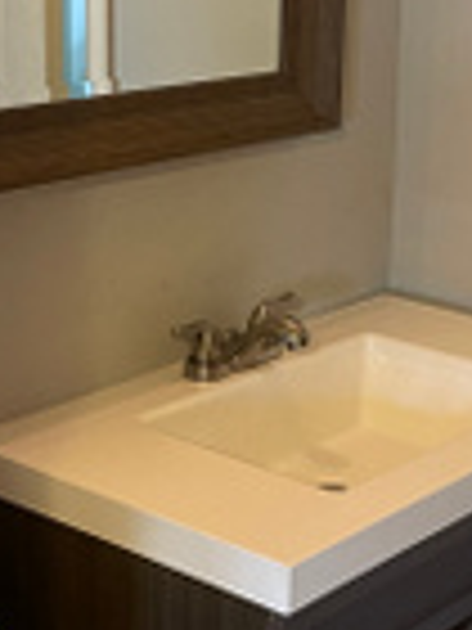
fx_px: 1618
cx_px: 391
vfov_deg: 22.0
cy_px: 315
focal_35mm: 89
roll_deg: -1.8
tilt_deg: -17.5
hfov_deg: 16.5
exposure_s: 1/40
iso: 400
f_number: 1.6
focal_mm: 4.2
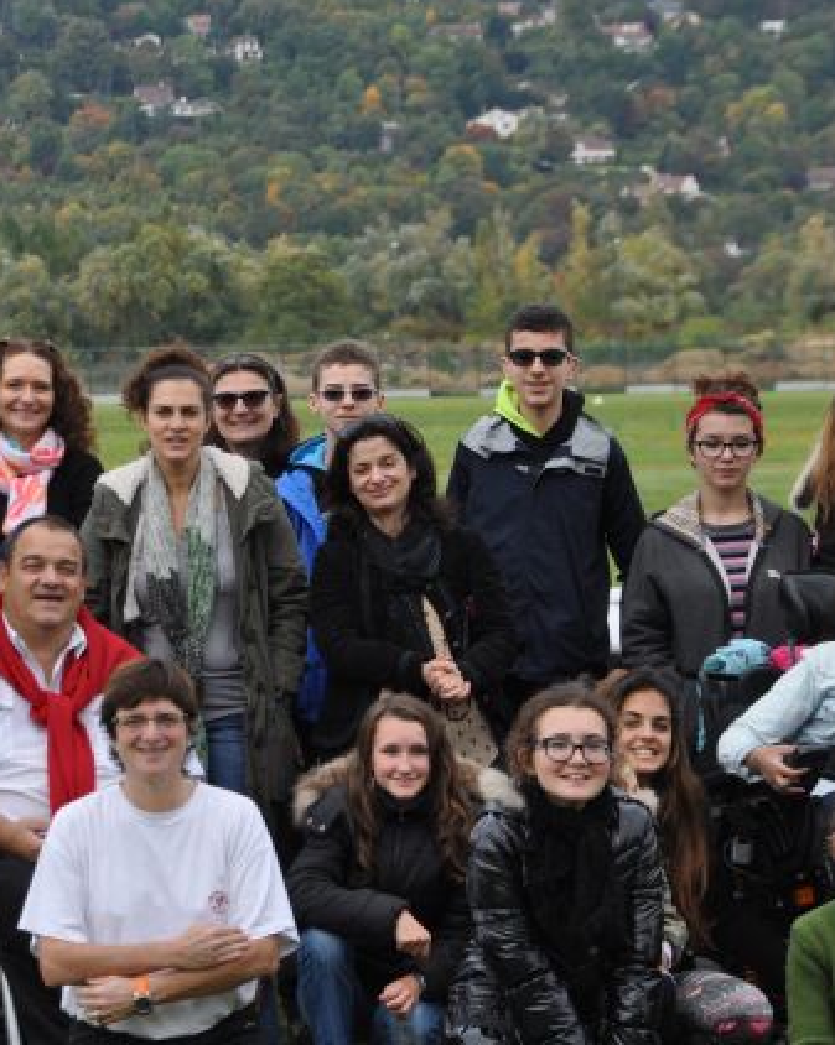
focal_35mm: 192
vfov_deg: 10.1
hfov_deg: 8.0
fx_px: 5938
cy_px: 521
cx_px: 268
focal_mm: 90
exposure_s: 1/500
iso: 280
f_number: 5.6
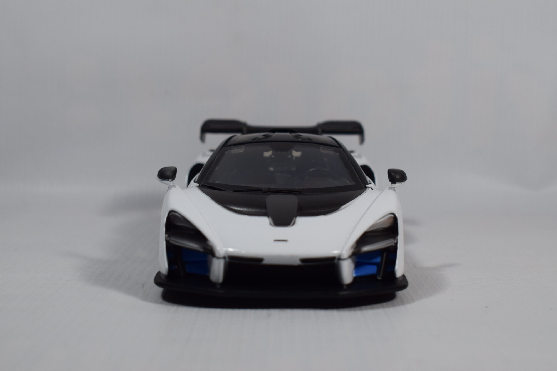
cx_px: 278
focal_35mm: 60
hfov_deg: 33.4
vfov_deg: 22.6
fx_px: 928
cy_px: 186
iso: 400
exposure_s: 1/80
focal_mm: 40
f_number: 8
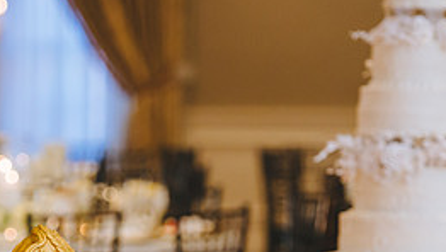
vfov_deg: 3.9
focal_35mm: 310
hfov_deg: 7.0
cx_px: 163
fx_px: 3670
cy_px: 198
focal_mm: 122
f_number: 2.8
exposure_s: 1/200
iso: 1600
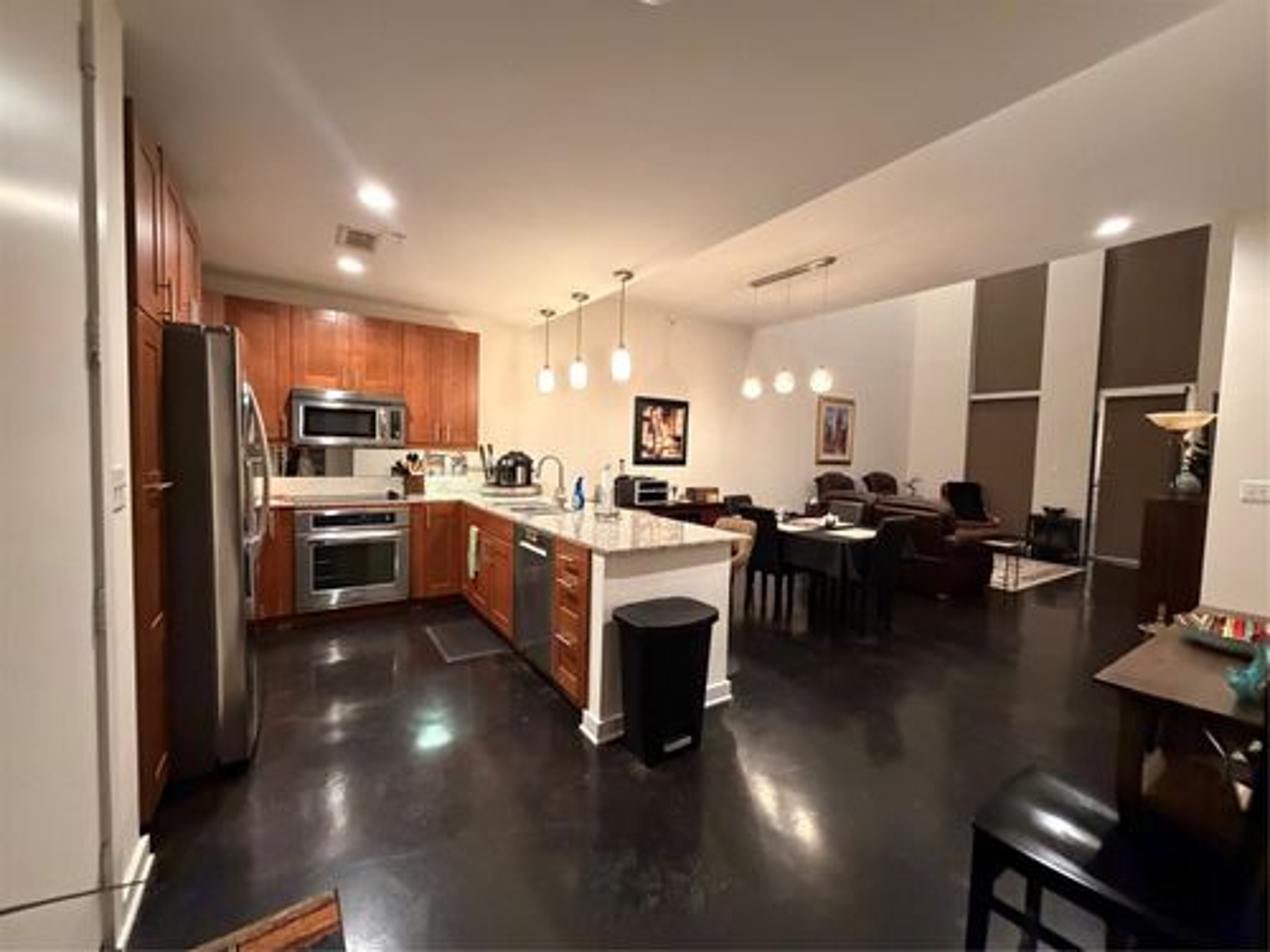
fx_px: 514
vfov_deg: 85.7
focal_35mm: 14
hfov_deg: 102.1
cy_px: 476
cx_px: 635
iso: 1000
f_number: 2.2
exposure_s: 1/60
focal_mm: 2.22
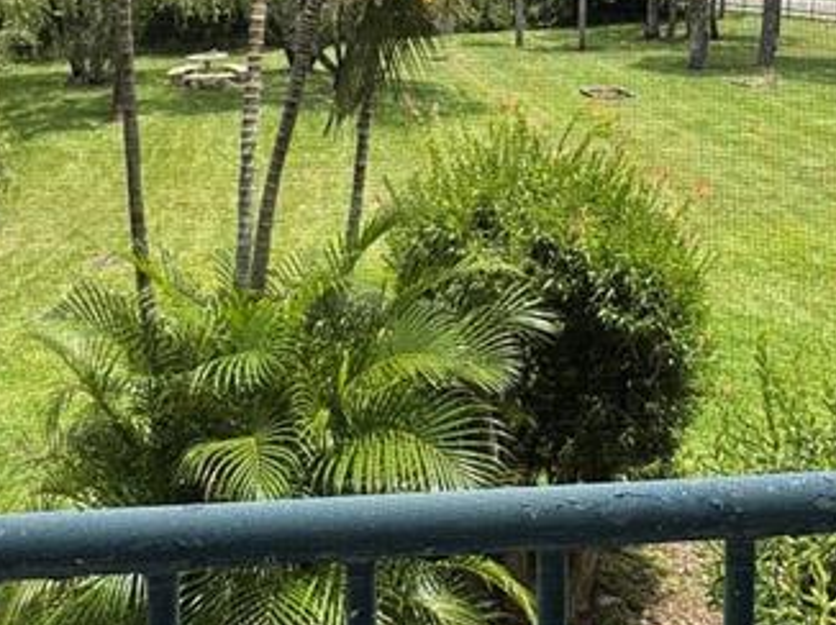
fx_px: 1062
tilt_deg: -3.8
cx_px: 477
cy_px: 3
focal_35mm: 44
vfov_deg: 30.5
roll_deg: +1.2
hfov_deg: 42.9
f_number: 2.2
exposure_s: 1/763
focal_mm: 2.22
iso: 40
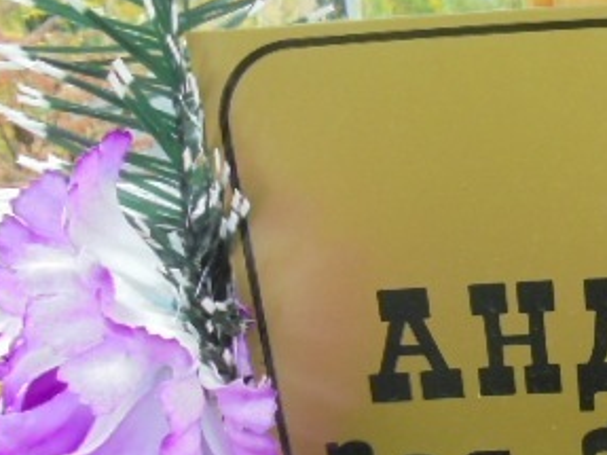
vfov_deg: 25.0
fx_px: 1017
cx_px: 628
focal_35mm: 58
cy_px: 328
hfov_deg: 30.5
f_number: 3.5
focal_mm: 4.6
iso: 250
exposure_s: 1/250
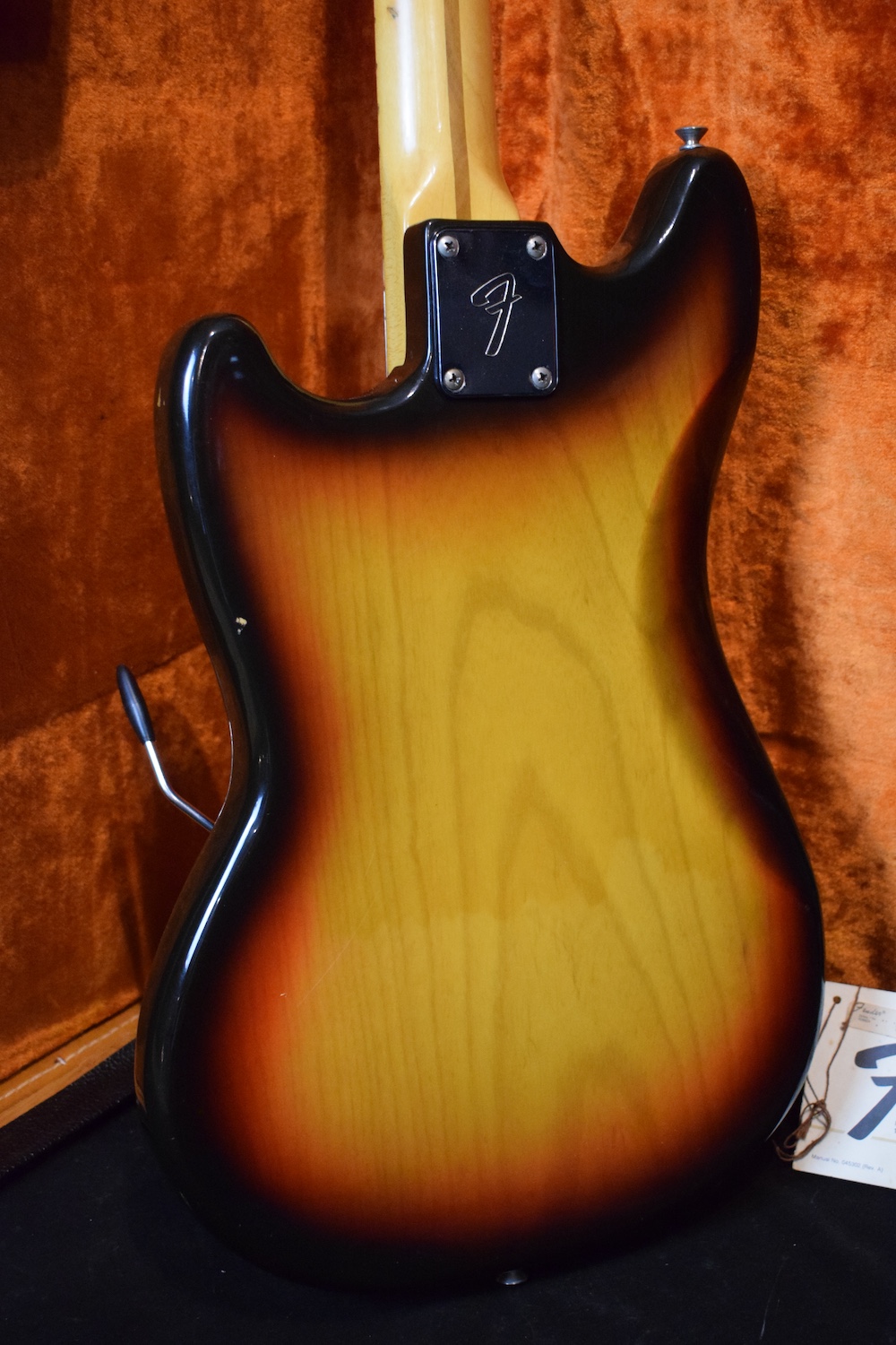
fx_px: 1904
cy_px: 672
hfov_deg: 26.5
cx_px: 448
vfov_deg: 38.9
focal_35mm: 51
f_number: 4.5
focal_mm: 34
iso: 4000
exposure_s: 1/60
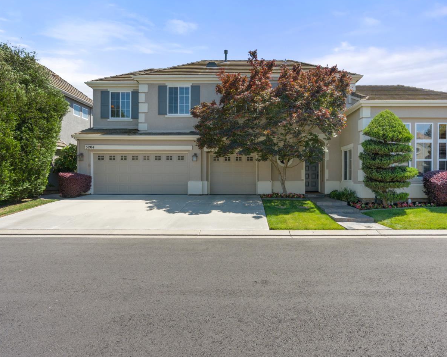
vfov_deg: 68.1
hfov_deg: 80.1
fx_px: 265
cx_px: 246
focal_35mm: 20
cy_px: 182
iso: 500
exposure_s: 1/640
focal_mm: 17
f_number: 8
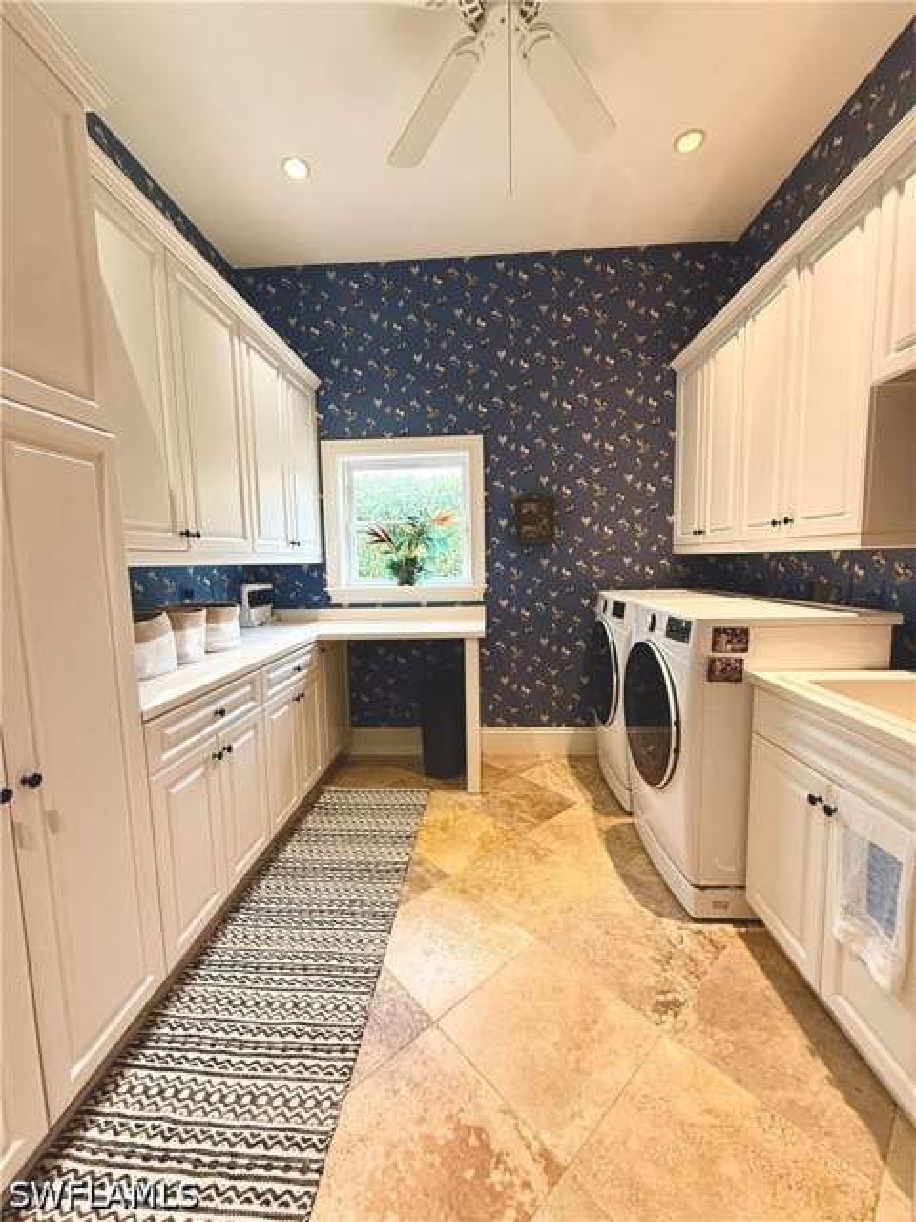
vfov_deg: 102.1
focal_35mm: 14
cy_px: 611
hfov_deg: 85.7
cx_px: 458
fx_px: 494
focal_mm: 2.22
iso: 320
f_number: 2.2
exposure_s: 1/60
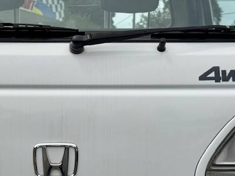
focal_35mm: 77
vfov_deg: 19.0
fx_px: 523
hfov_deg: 25.2
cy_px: 132
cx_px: 70
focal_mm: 6.76
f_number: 1.78
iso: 80
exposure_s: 1/7353
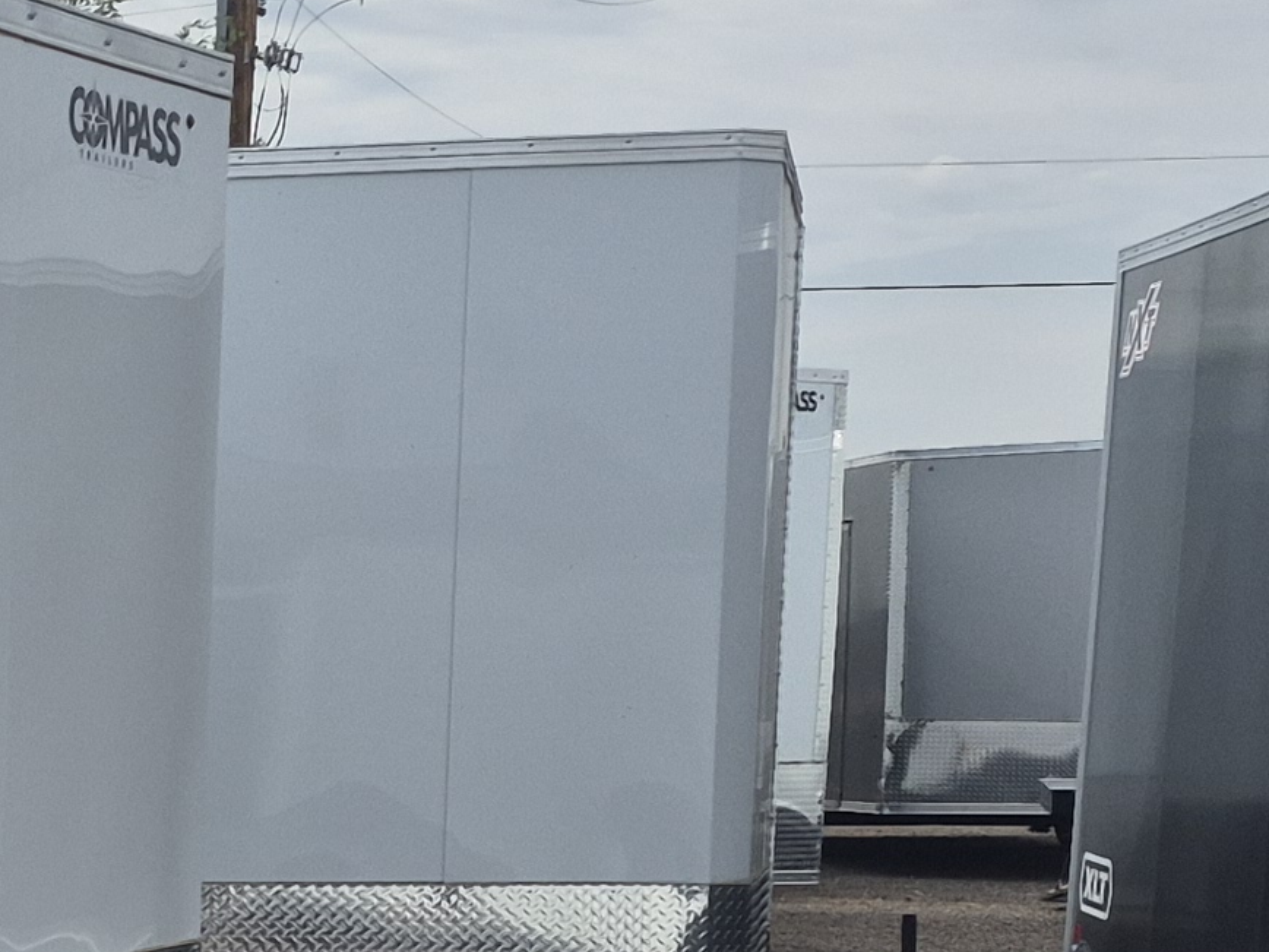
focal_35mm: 106
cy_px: 1013
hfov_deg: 14.5
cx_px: -1462
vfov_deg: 13.7
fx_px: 3886
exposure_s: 1/6288
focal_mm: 5.4
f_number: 1.8
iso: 80
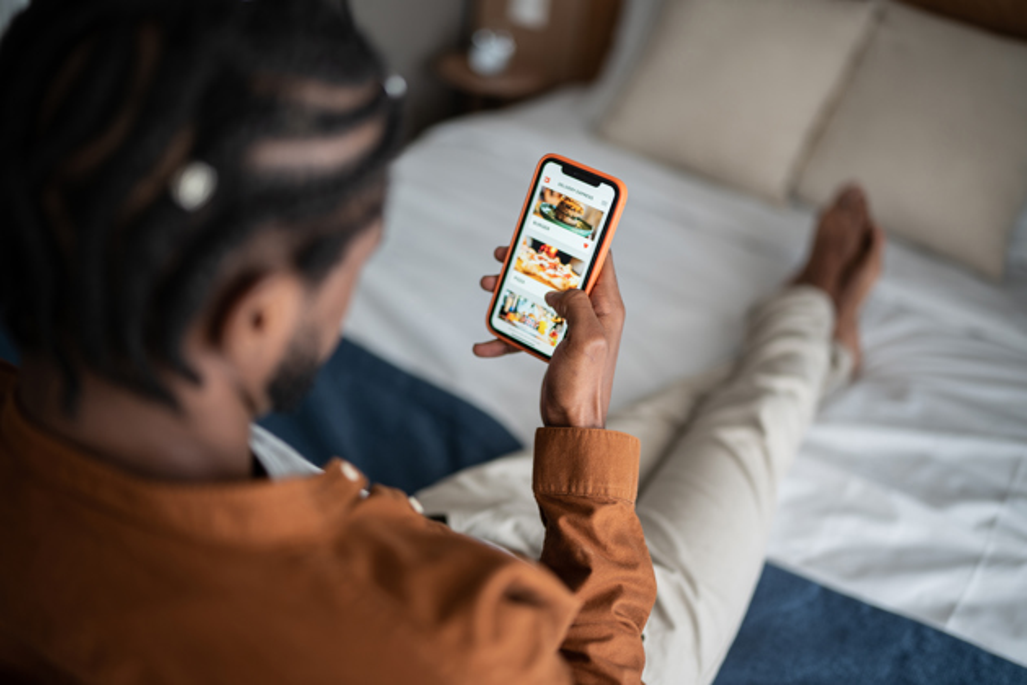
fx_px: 998
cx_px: 514
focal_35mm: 35
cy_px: 342
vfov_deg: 37.9
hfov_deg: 54.4
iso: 125
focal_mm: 35
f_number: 1.2
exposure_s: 1/100
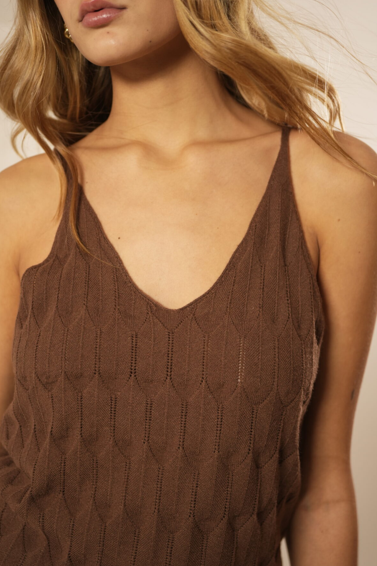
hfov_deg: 26.5
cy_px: 284
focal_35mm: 51
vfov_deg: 38.9
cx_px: 186
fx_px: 801
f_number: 2.8
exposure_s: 1/125
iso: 640
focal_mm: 50
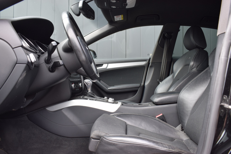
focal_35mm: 32
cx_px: 116
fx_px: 202
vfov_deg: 41.7
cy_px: 77
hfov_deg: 59.5
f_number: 5.6
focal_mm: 21
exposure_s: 1/125
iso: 400
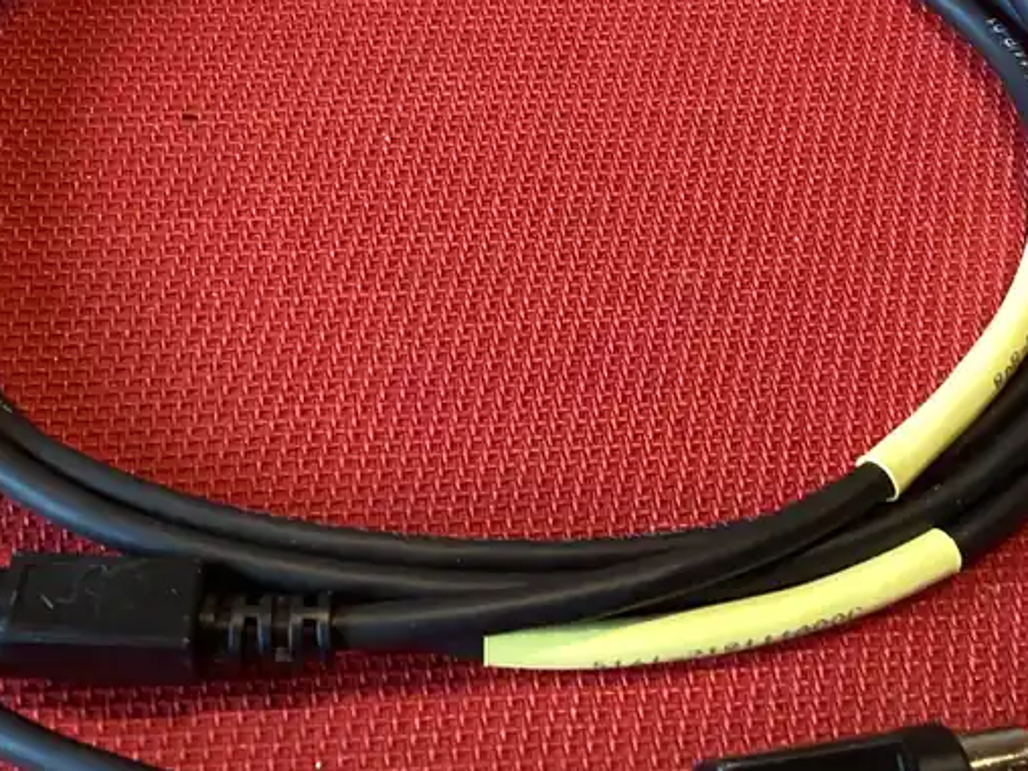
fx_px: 1812
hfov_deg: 31.6
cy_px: 336
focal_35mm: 61
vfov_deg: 24.0
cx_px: 425
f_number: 2.4
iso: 320
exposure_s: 1/40
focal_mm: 3.3
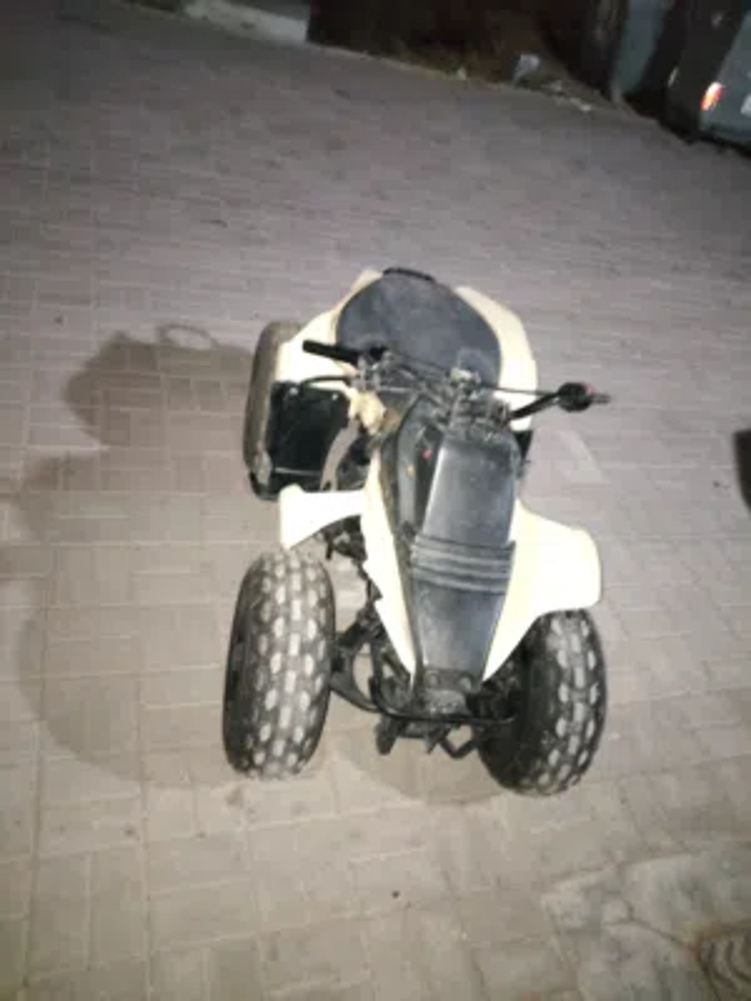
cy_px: 500
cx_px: 376
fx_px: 723
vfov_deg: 69.4
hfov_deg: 54.9
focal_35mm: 25
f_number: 1.8
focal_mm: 4.15
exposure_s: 1/10
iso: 6541
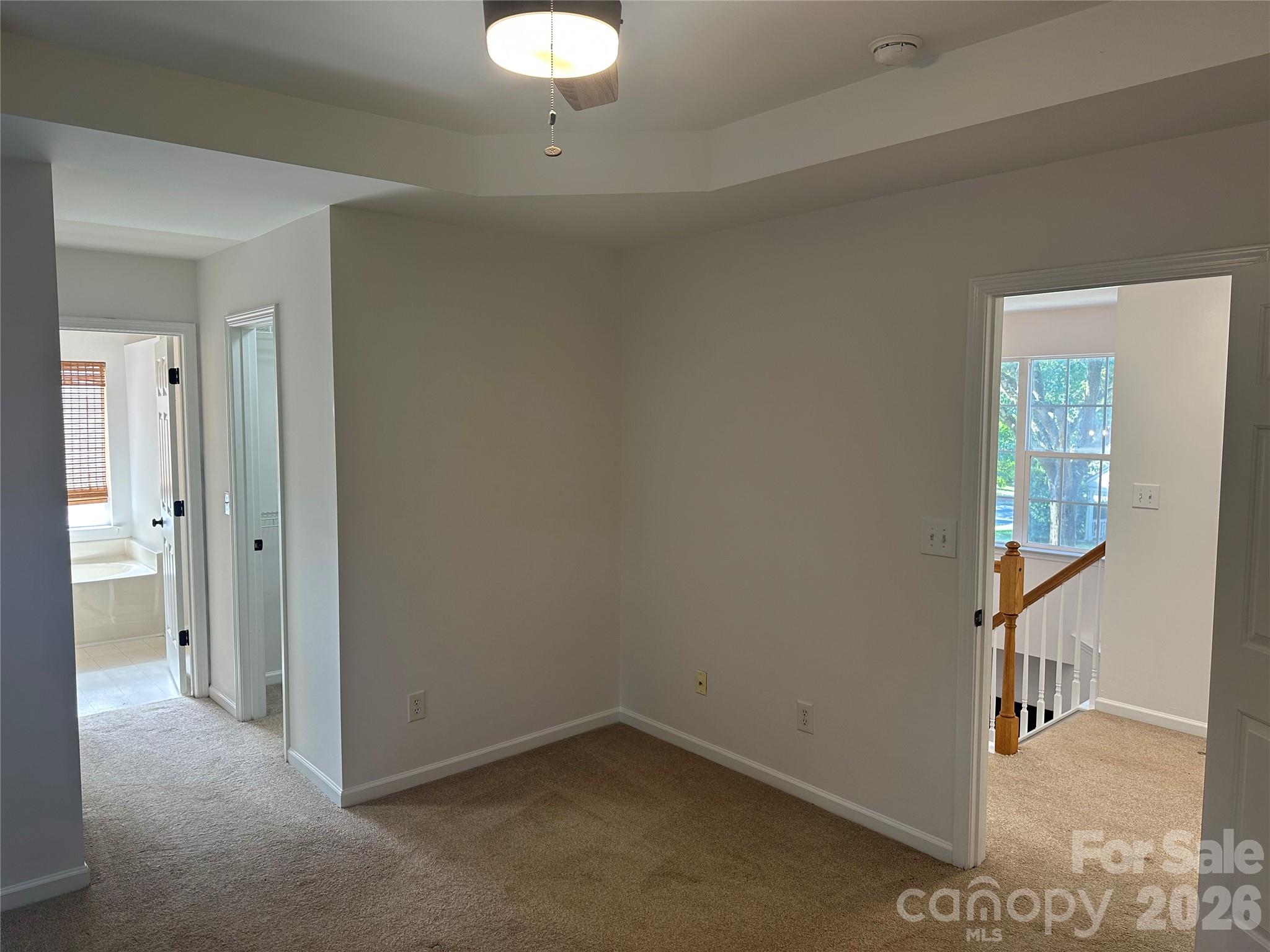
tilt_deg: -4.2
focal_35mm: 24
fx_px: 881
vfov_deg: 56.8
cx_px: 635
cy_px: 476
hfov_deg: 71.6
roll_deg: -0.1
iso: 125
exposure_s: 1/120
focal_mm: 6.86
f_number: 1.78
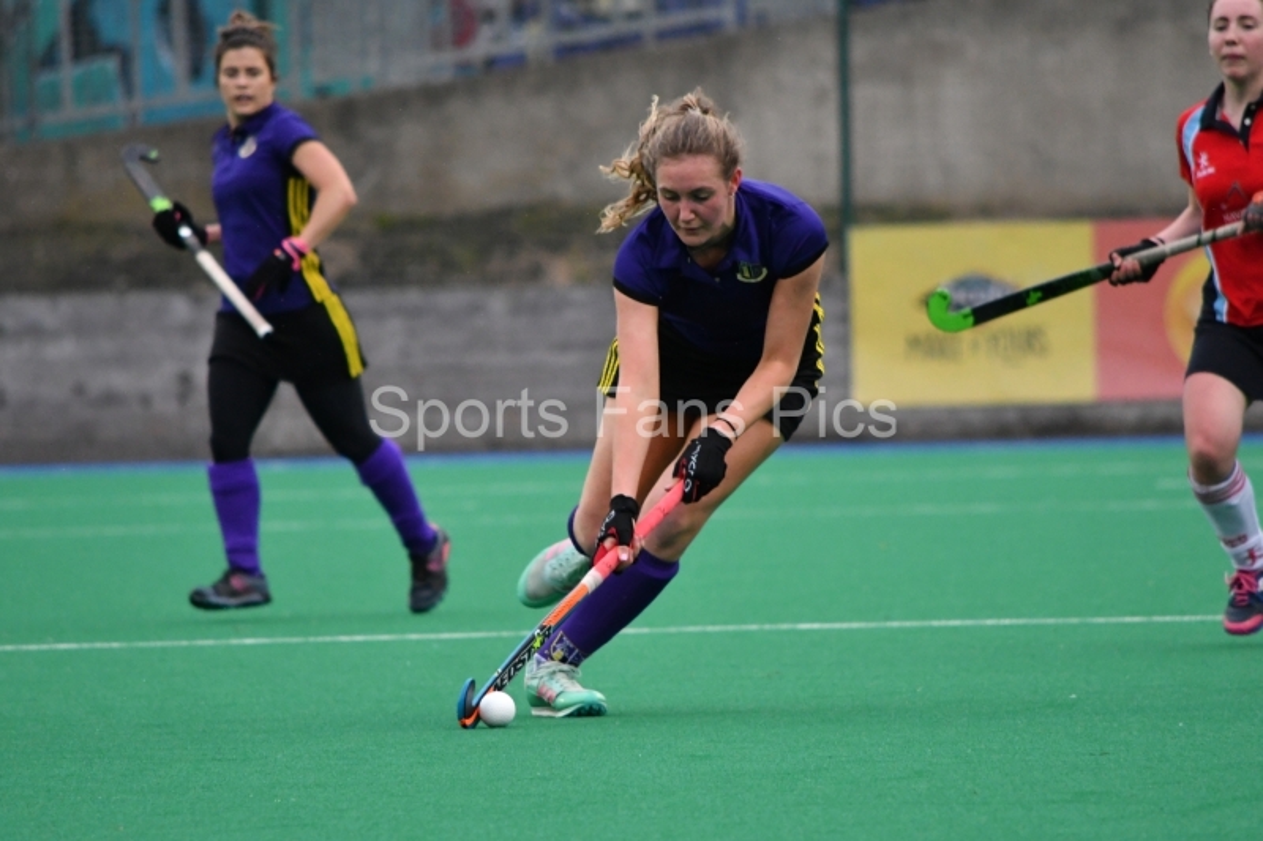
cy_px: 420
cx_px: 632
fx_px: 18940
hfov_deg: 3.8
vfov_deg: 2.5
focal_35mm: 540
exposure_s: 1/800
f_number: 5.6
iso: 2500
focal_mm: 270
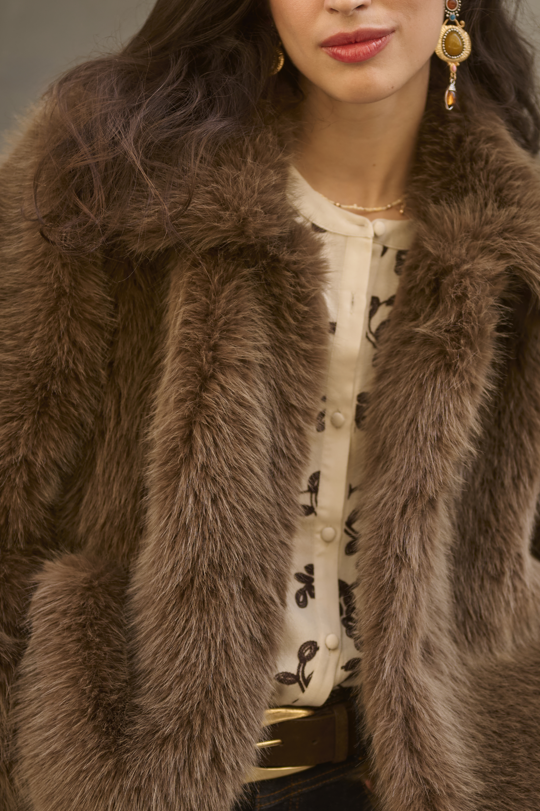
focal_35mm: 105
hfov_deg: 13.0
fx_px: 2362
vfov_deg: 19.4
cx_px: 272
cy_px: 459
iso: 100
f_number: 2
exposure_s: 1/400
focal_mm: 50
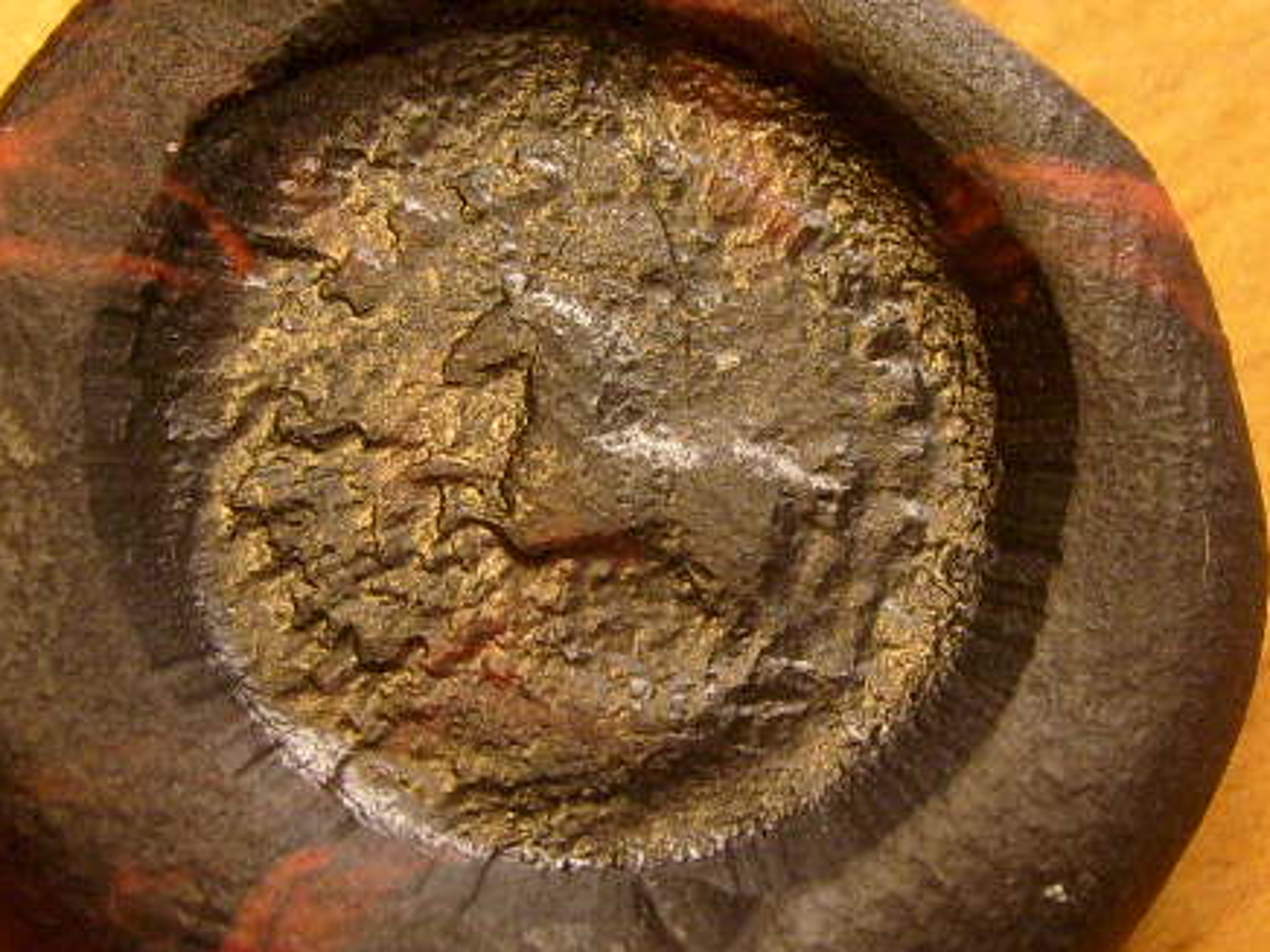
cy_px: 466
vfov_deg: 39.7
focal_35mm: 36
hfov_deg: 51.4
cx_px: 644
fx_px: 1321
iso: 80
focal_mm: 5.8
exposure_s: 1/90
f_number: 2.8
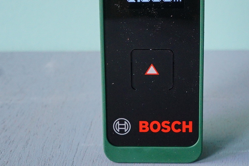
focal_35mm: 84
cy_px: 22
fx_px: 581
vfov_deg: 16.1
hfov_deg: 24.1
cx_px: 162
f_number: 10
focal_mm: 28
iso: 800
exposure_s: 1/8
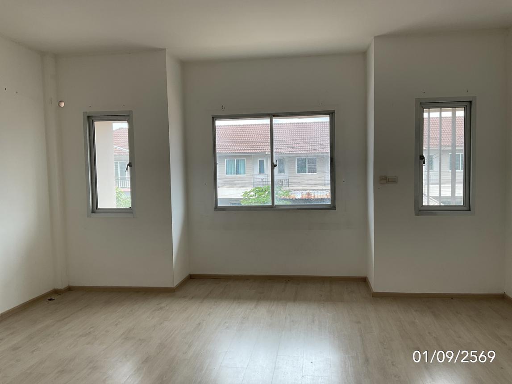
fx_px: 429
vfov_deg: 48.2
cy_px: 192
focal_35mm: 29
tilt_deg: -1.8
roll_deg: +1.6
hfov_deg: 61.7
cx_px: 256
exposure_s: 1/120
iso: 20
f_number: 1.8
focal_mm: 3
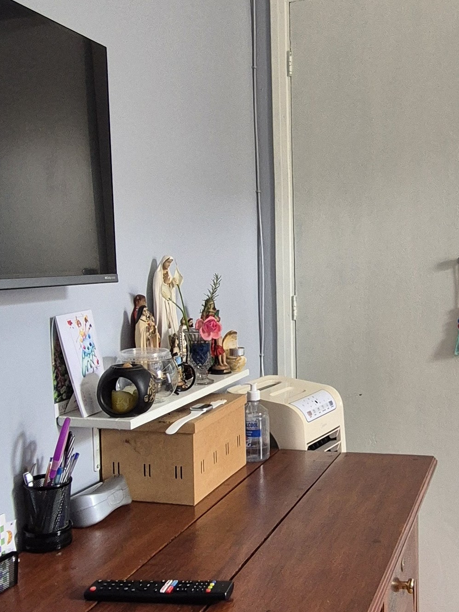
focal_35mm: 39
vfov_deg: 47.9
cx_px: 344
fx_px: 689
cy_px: 307
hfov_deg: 36.0
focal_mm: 2.2
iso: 320
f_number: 2.2
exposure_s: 1/60
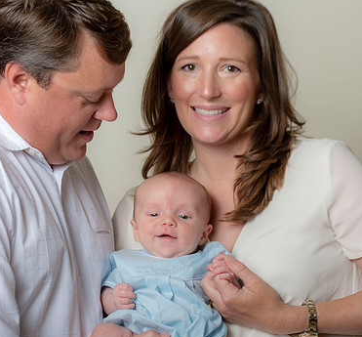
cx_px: 202
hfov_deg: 13.0
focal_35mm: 139
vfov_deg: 12.1
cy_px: 155
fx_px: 1588
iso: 250
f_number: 5.6
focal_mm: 78
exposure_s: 1/200
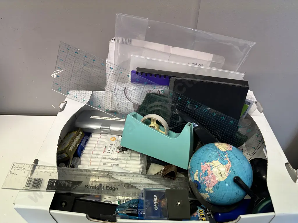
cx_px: 149
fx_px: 207
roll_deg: +1.3
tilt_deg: -41.9
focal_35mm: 24
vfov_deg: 56.8
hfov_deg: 71.6
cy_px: 112
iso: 125
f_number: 1.78
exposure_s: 1/100
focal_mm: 6.86
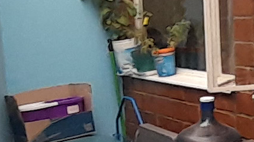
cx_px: 186
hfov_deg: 24.8
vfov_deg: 13.9
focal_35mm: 85
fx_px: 572
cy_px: 156
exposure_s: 1/50
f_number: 2.2
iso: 100
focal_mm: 1.13
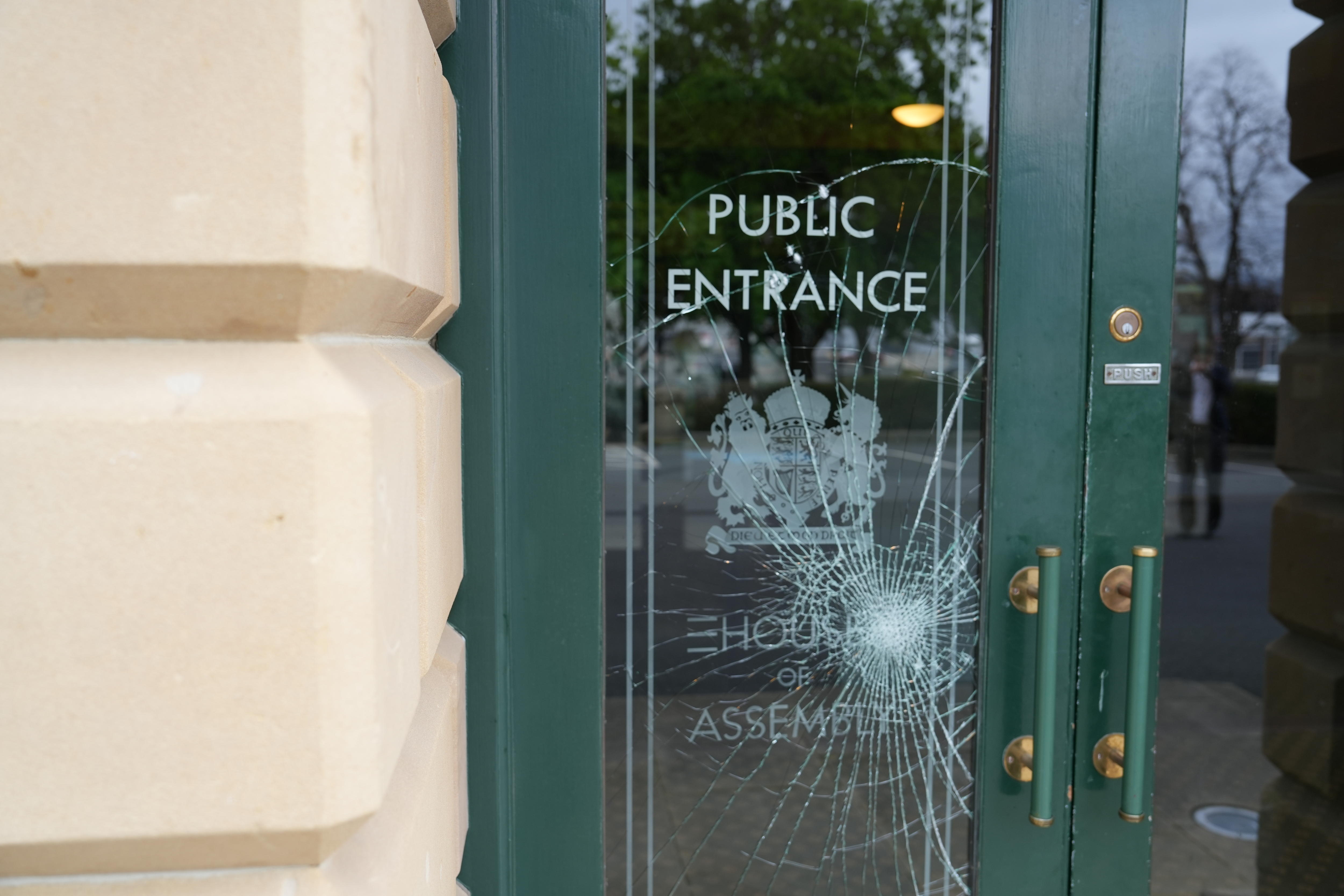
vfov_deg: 42.3
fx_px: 1157
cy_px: 448
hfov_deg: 60.3
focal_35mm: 31
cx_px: 672
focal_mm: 31
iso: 250
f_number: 4
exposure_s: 1/160
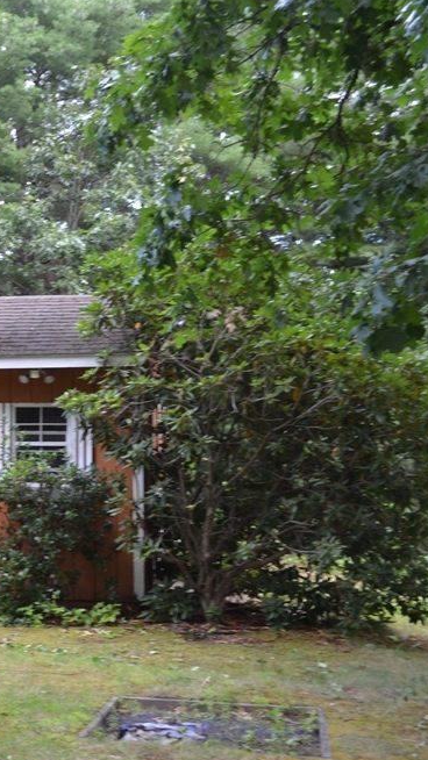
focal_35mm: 64
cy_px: 375
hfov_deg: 17.9
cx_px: -88
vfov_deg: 32.8
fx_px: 1291
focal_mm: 26
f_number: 5.6
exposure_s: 1/125
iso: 400
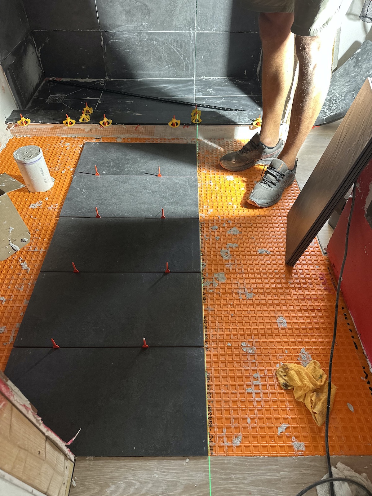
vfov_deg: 71.6
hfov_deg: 56.8
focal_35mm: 24
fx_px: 344
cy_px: 248
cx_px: 186
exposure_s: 1/60
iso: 200
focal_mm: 6.86
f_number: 1.78
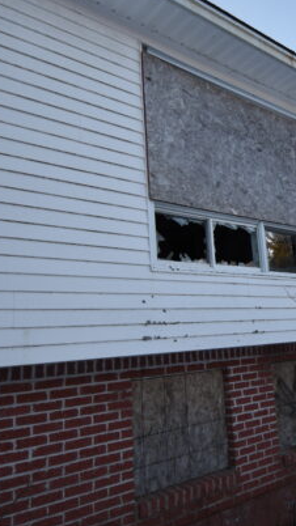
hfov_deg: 37.6
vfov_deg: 64.3
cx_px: 233
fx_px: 419
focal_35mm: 30
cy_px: 256
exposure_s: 1/160
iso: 125
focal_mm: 10
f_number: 4.5
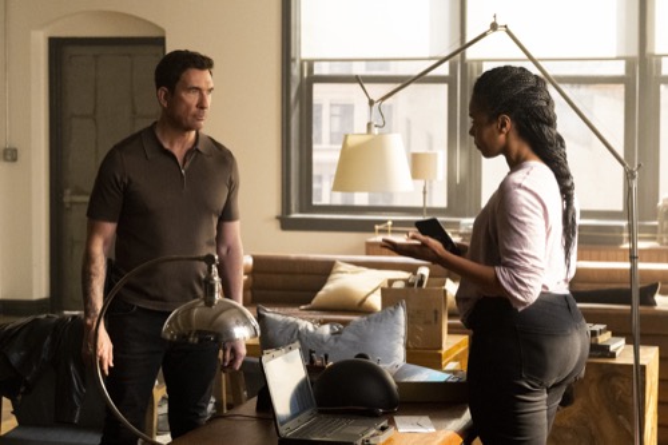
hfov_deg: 27.0
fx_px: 1391
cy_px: 222
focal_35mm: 75
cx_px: 334
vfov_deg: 18.2
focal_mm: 50
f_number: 4
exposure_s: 1/200
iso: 4000
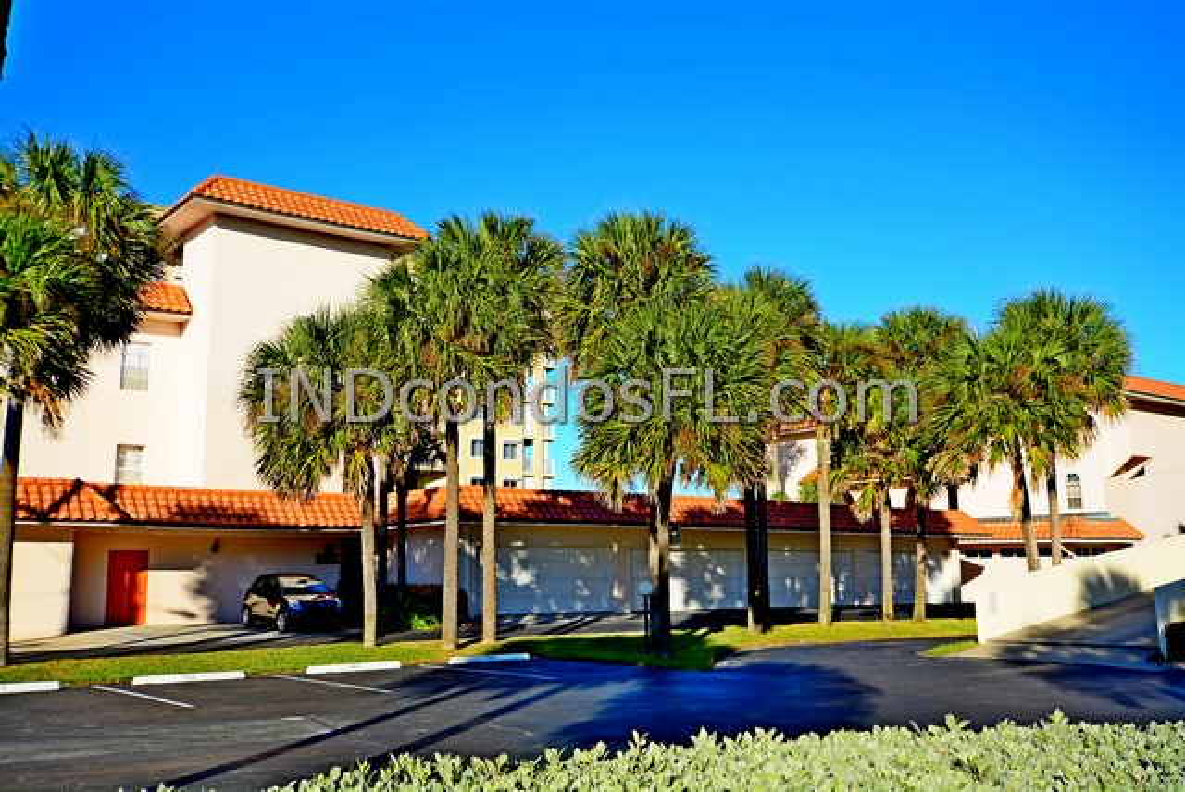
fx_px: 1186
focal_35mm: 36
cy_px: 396
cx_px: 592
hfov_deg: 53.1
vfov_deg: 36.9
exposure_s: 1/250
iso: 100
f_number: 8
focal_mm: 24
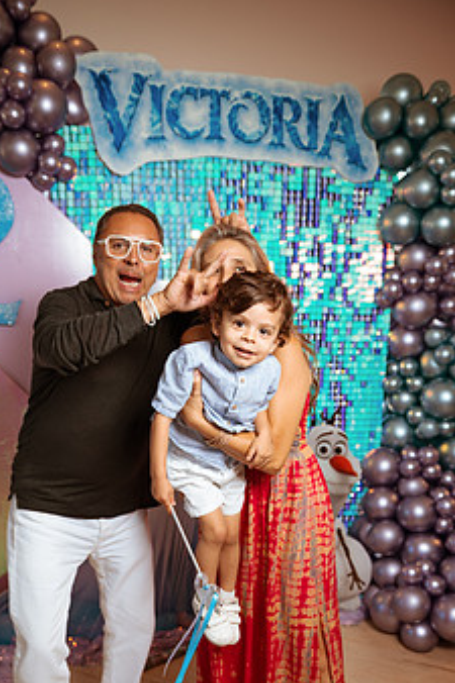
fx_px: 607
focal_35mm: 32
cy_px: 449
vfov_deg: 57.6
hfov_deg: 41.0
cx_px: 192
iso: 250
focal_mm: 24
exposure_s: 1/200
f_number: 3.2
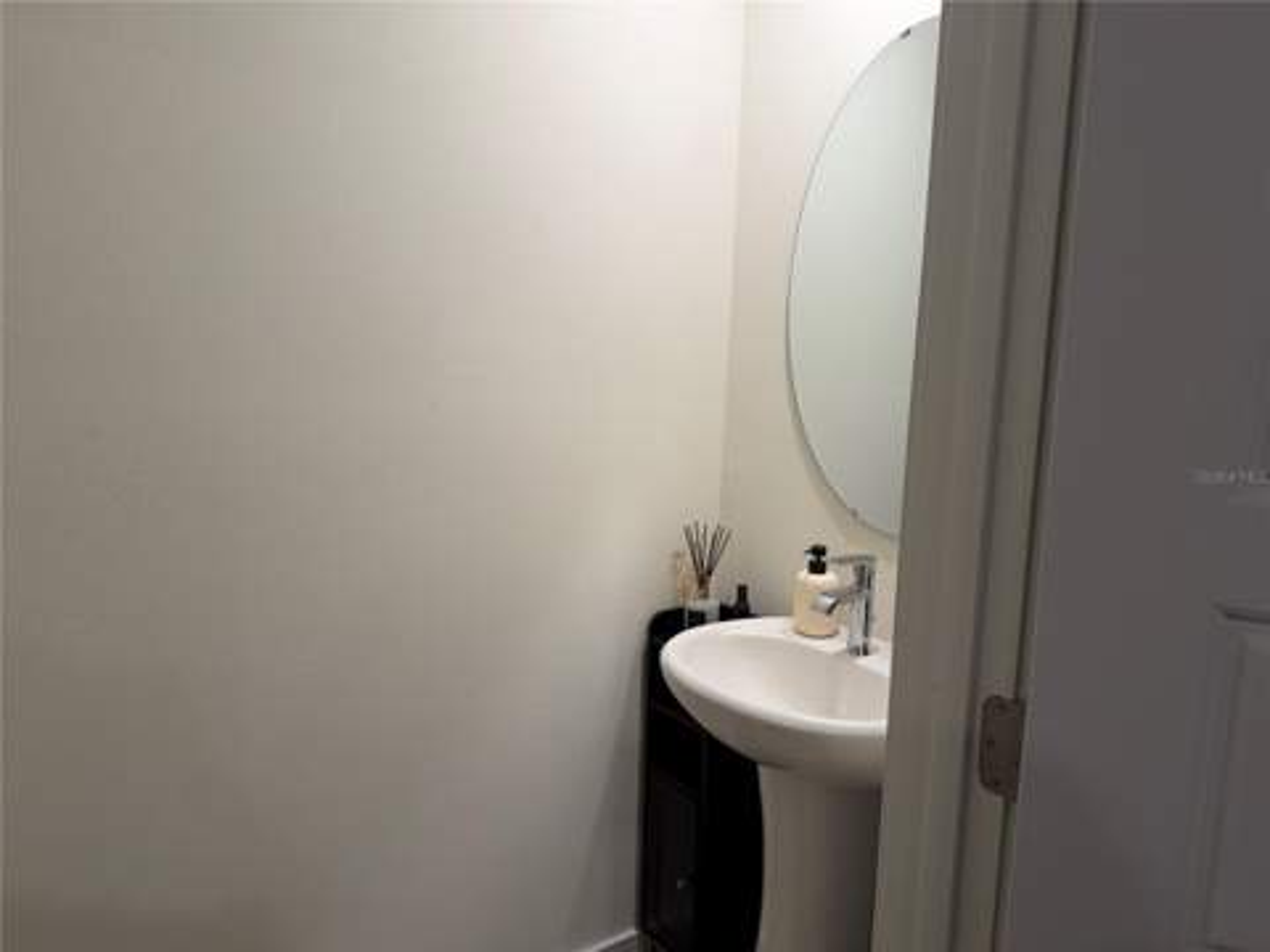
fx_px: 881
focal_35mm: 24
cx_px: 635
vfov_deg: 56.8
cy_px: 476
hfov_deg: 71.6
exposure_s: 1/120
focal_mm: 6.76
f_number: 1.78
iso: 125
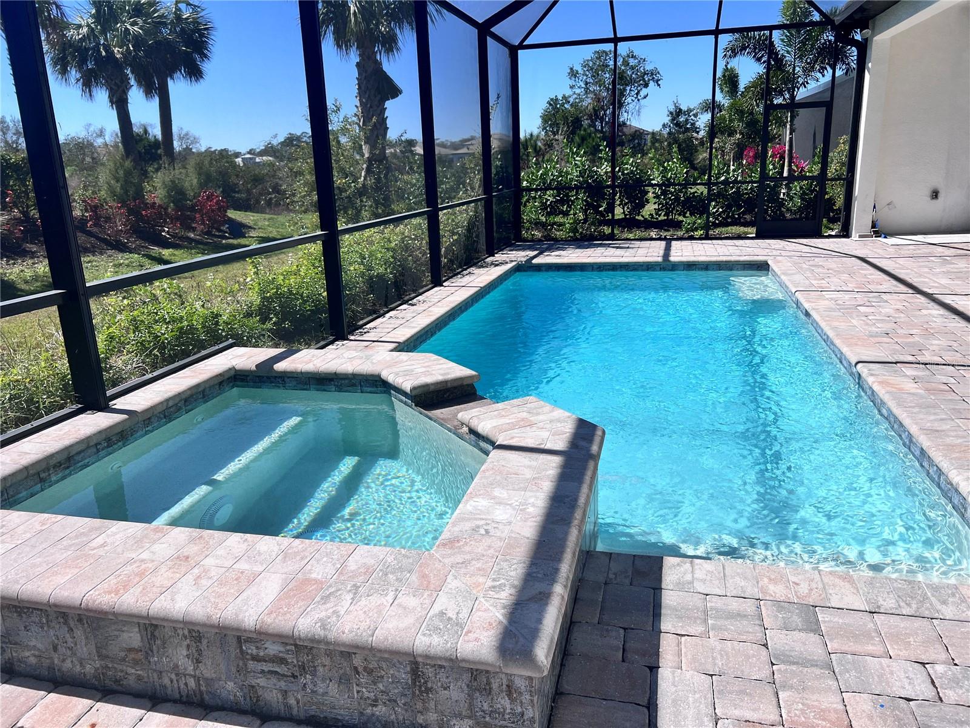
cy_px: 364
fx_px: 729
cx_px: 485
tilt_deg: -14.5
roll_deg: +2.3
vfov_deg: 53.1
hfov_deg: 67.3
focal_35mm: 26
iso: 50
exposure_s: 1/3704
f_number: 1.5
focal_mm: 5.7
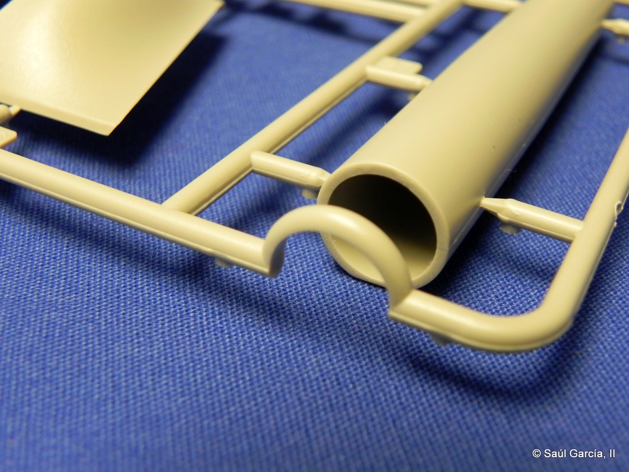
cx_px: 314
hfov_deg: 41.2
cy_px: 236
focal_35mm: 46
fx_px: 836
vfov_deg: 31.5
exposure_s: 1/28.2
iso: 400
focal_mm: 8.2
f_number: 3.2
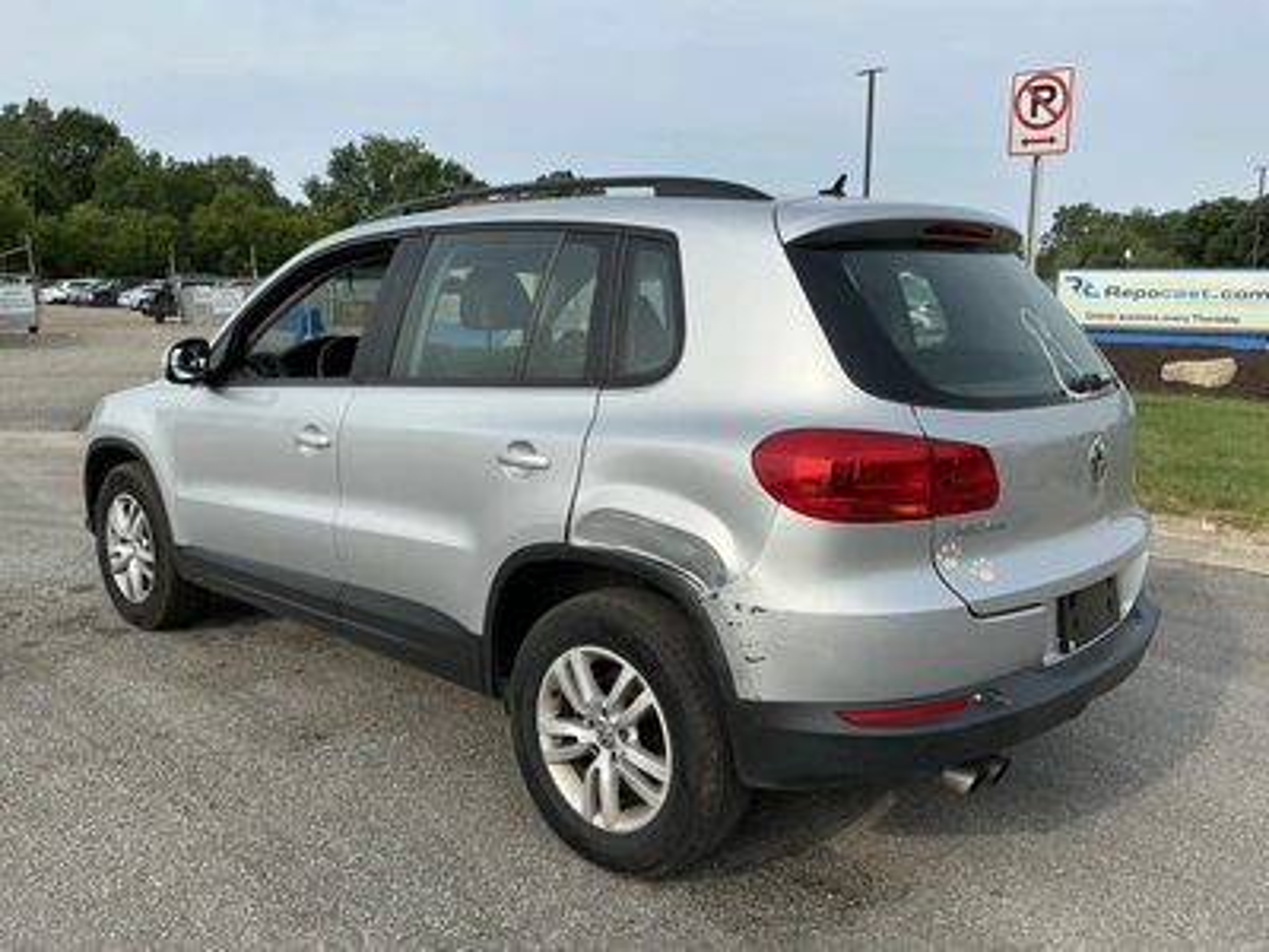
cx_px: 634
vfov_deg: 49.7
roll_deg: -0.1
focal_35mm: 28
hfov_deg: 63.4
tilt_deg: -8.3
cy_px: 476
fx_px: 1026
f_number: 1.8
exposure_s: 1/1730
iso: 25
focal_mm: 3
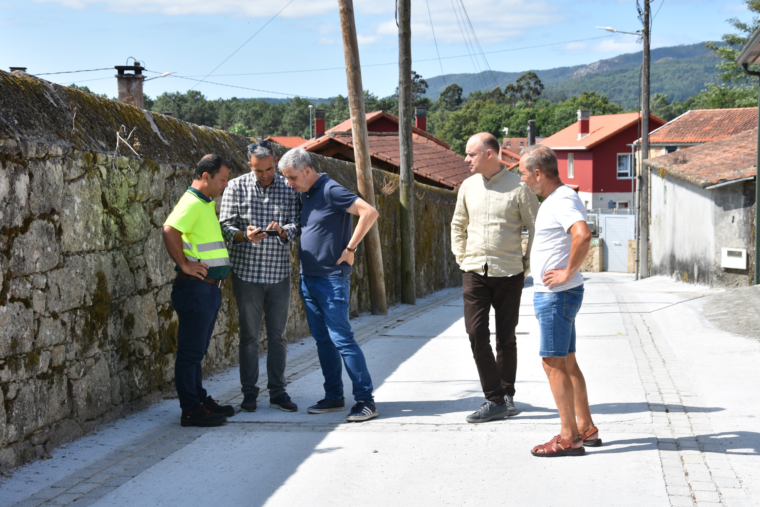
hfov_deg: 35.1
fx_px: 1203
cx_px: 380
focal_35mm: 57
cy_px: 254
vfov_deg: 23.8
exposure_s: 1/250
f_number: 8
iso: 100
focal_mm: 38
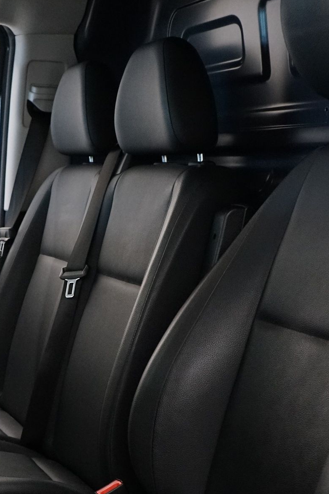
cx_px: 49
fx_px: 904
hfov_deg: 20.3
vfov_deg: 30.3
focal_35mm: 66
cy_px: 324
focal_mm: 31
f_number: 3.5
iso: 4000
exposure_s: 1/160
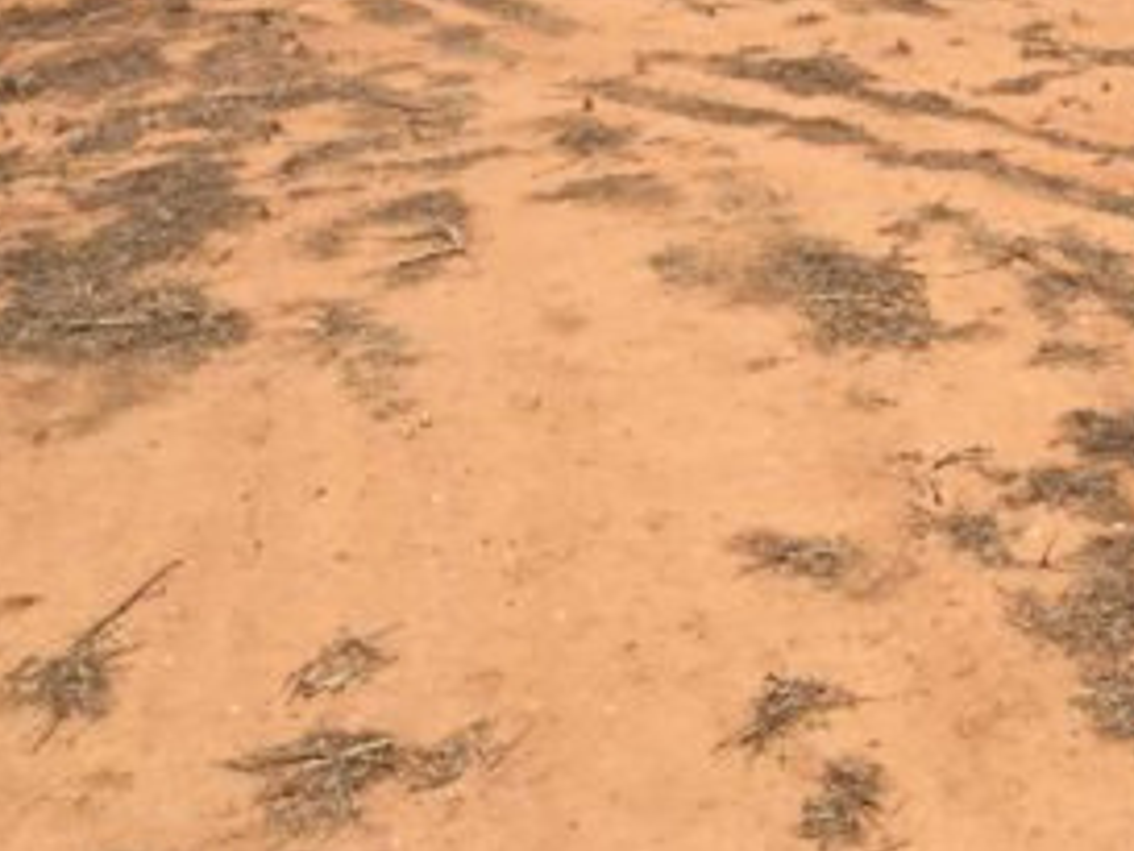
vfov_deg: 20.7
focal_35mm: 68
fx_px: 2229
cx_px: 1130
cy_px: -58
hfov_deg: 27.0
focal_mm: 4.15
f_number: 2.2
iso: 25
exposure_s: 1/1923
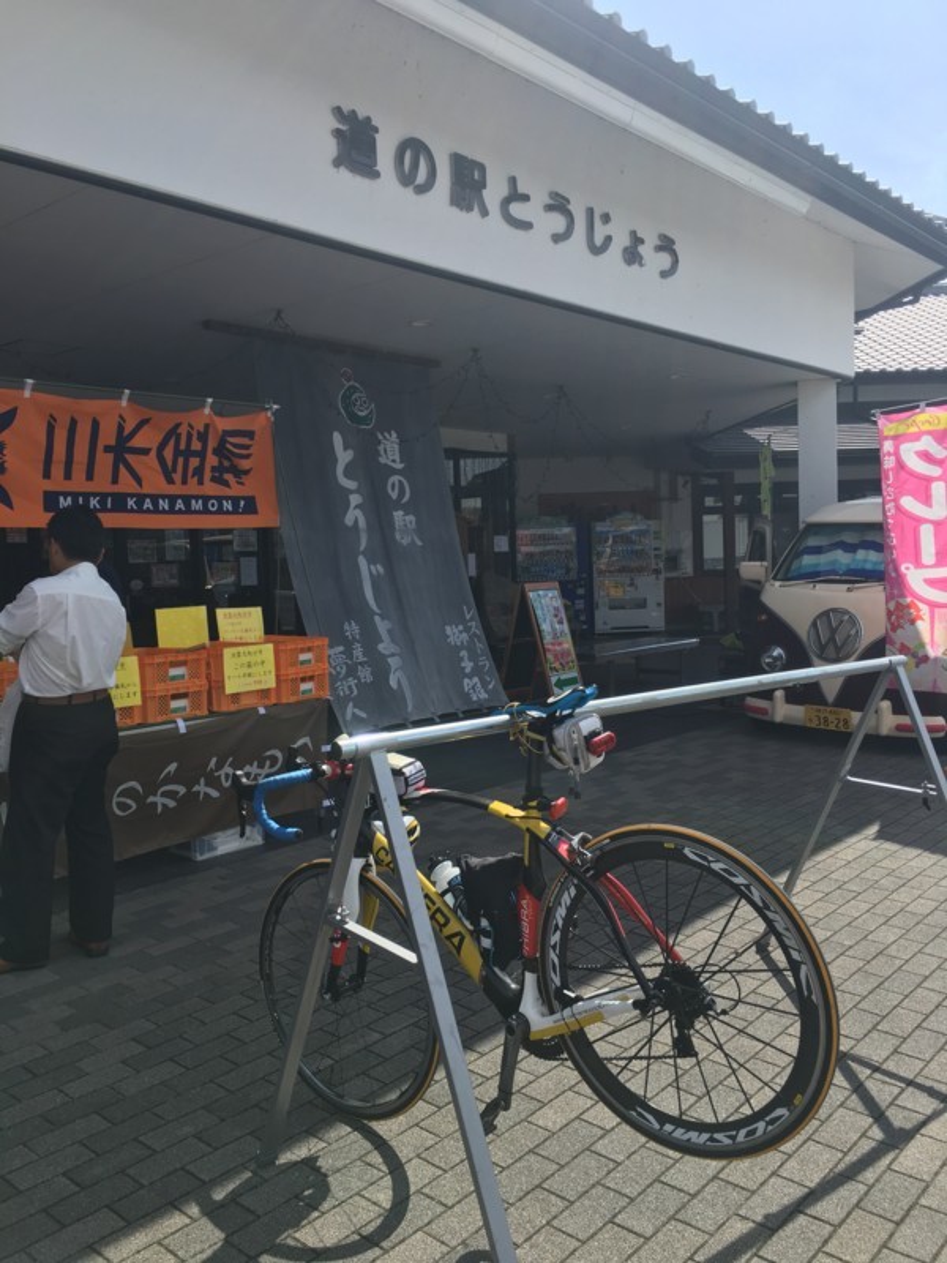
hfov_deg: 48.2
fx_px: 1058
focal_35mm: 29
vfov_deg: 61.7
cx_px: 474
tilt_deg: -3.2
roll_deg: +2.4
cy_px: 632
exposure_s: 1/1183
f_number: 2.2
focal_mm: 4.15
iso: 25
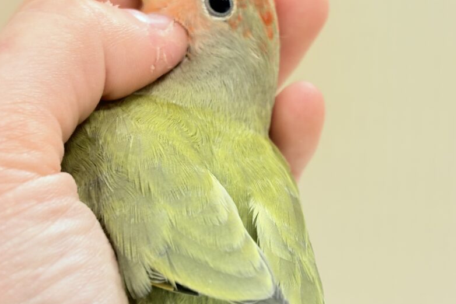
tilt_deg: -6.6
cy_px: 131
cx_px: 308
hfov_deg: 24.3
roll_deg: -0.4
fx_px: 1051
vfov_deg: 16.4
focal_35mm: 83
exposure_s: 1/81
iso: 50
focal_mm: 5.96
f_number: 1.6
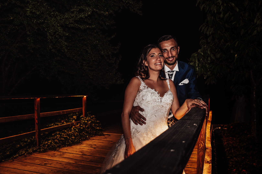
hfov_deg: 61.9
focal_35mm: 30
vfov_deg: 43.6
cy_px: 87
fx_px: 218
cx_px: 131
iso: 320
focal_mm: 20
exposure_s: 1/60
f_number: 4
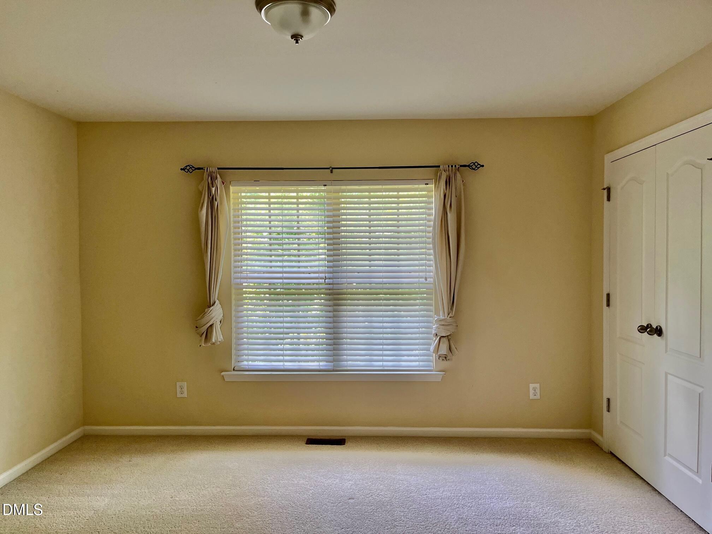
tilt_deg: -1.7
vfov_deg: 53.1
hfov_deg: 67.3
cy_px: 267
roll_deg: +1.0
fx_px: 535
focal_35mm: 26
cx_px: 356
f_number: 1.6
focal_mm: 5.1
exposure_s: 1/120
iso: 125
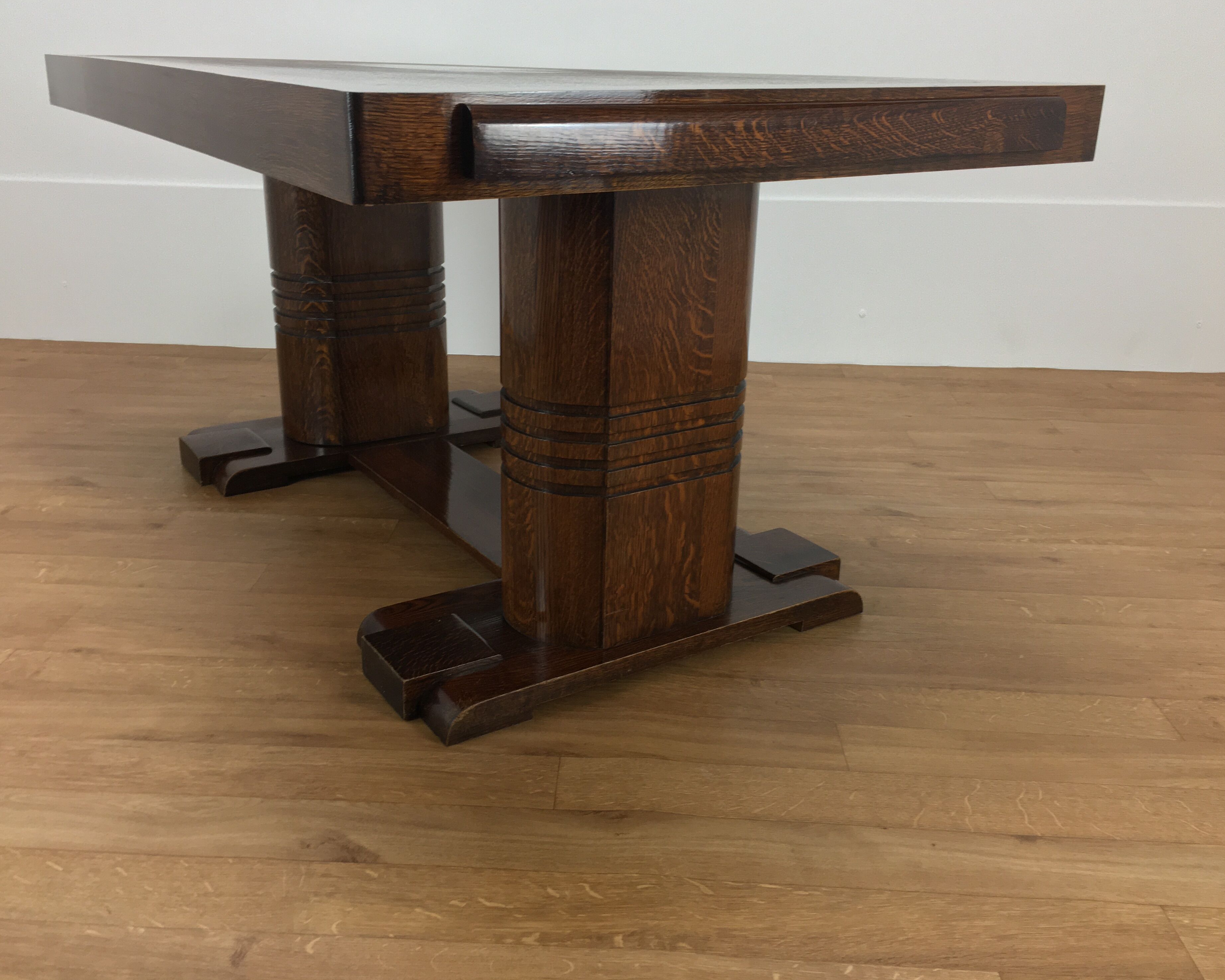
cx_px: 580
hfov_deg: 57.2
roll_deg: -0.7
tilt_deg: -19.8
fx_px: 1124
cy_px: 479
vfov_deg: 47.1
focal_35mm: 31
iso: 50
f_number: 2.2
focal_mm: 4.15
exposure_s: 1/33
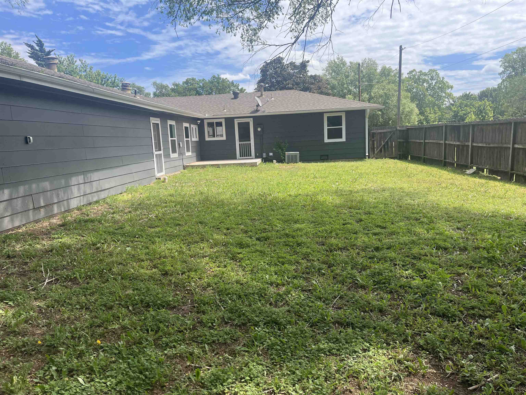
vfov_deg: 53.1
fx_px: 395
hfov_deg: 67.3
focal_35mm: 26
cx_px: 263
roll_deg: +3.1
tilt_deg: -8.8
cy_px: 198
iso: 50
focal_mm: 5.1
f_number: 1.6
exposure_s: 1/1600
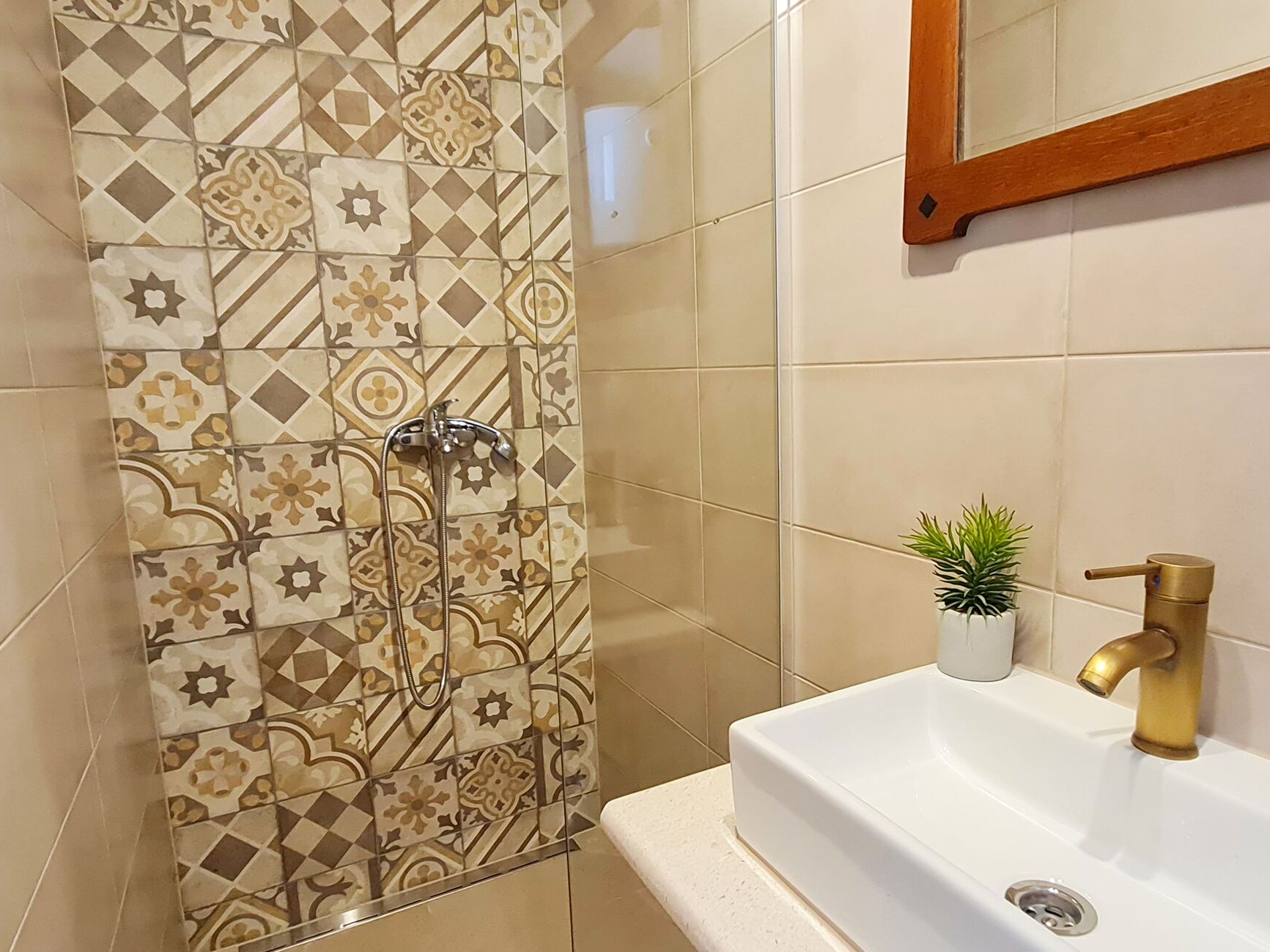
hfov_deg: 78.9
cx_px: 679
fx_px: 771
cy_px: 507
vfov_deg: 63.4
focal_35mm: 21
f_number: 2.2
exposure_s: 1/50
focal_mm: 1.74
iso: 250
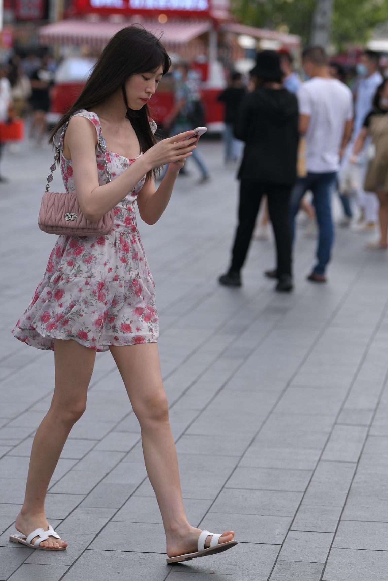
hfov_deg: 7.8
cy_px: 290
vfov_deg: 11.7
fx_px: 2828
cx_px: 127
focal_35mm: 175
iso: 110
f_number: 3.5
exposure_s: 1/640
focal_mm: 122
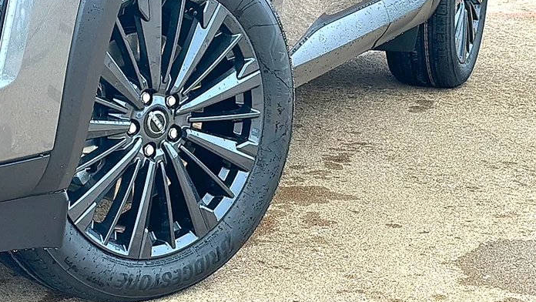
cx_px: 268
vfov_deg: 13.2
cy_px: 118
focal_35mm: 92
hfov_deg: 23.2
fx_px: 1308
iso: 80
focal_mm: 6.86
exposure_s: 1/236
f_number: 1.78
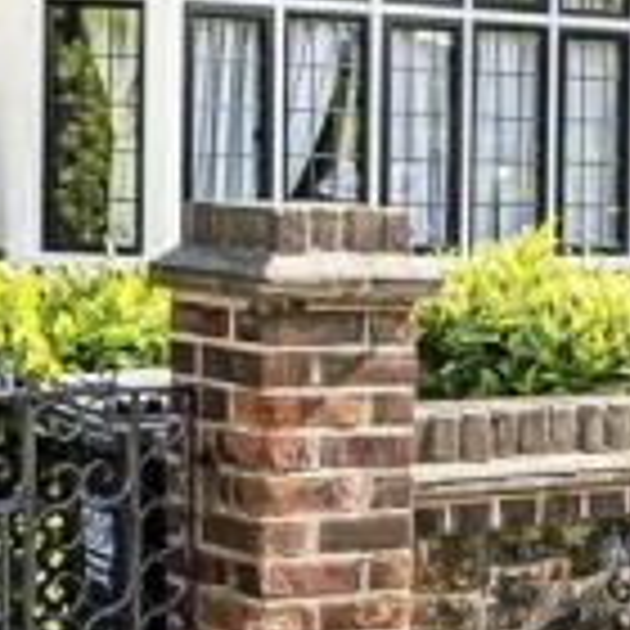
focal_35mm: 116
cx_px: 644
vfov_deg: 14.1
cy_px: -290
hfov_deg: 14.7
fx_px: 2396
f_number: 8
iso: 320
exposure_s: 1/1250
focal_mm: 18.7
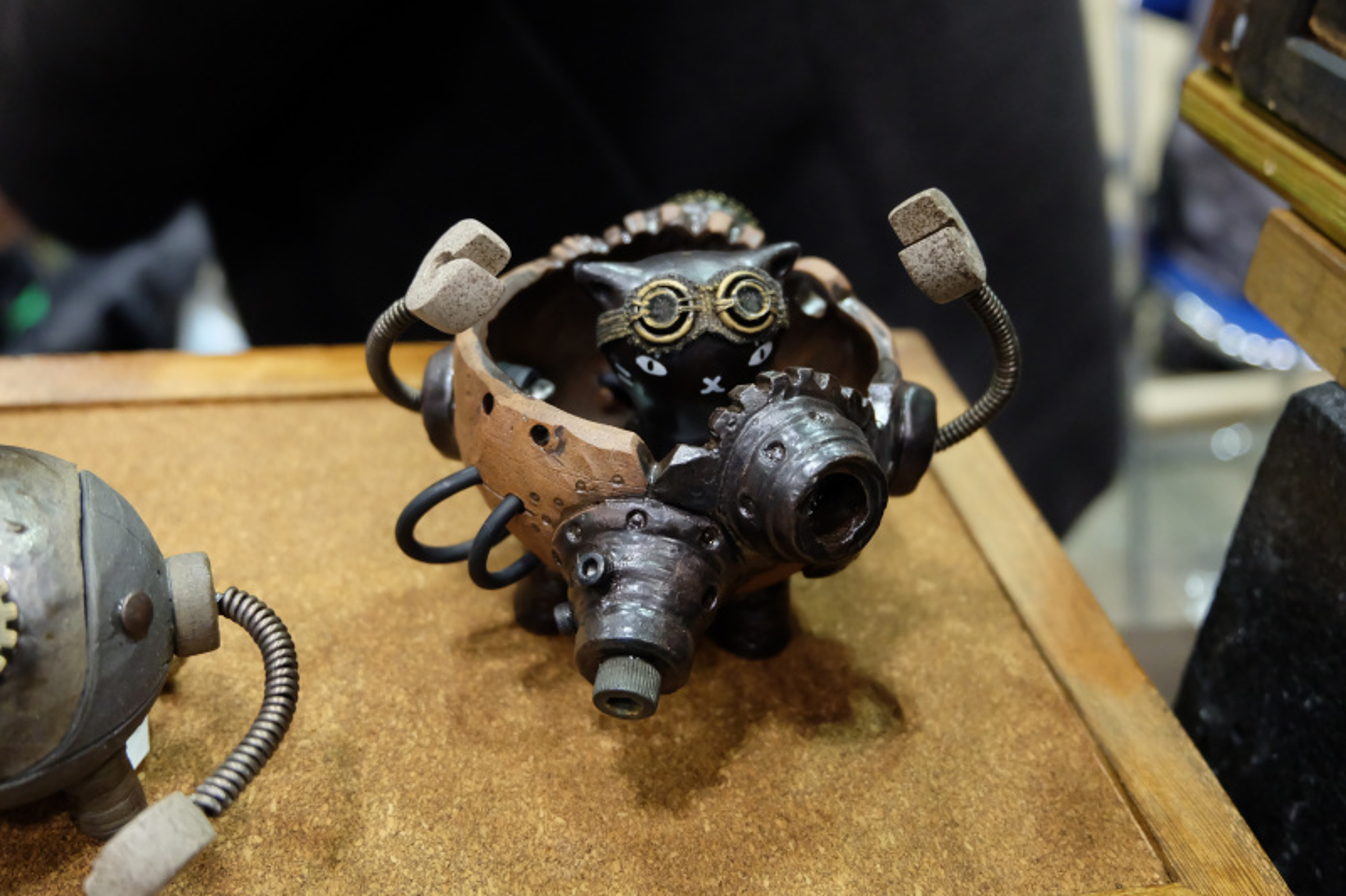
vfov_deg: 35.0
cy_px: 448
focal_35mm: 38
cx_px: 673
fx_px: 1420
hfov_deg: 50.7
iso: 3200
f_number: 4.5
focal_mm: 25.6
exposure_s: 1/50
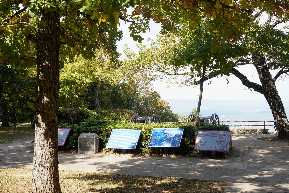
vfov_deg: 29.9
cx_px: 144
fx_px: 361
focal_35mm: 45
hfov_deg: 43.6
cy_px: 96
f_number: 13
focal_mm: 45
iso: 800
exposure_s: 1/200
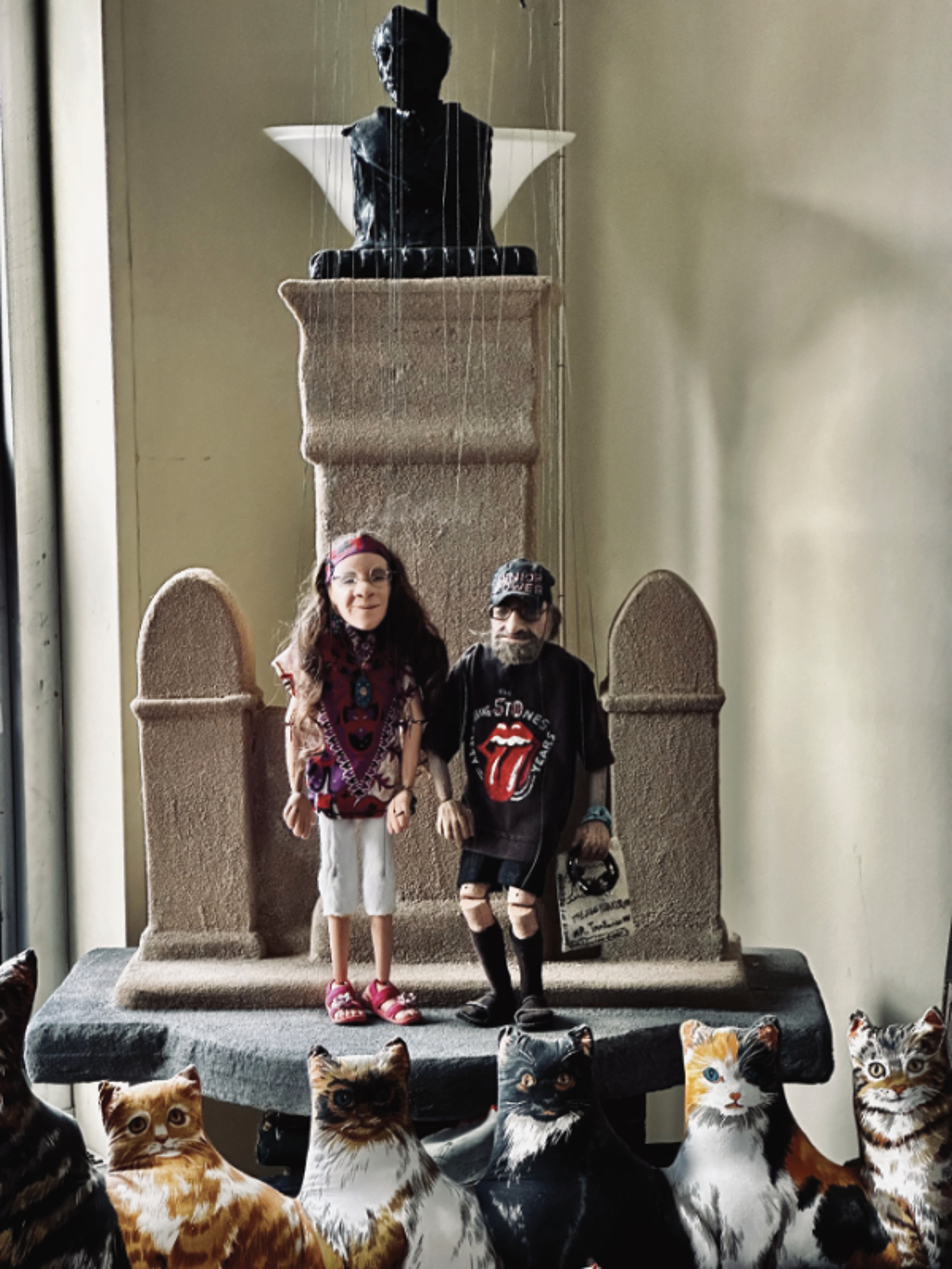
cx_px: 476
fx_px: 2824
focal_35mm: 77
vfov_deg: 25.3
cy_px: 634
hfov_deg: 19.1
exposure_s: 1/41
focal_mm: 9
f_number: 2.8
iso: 640
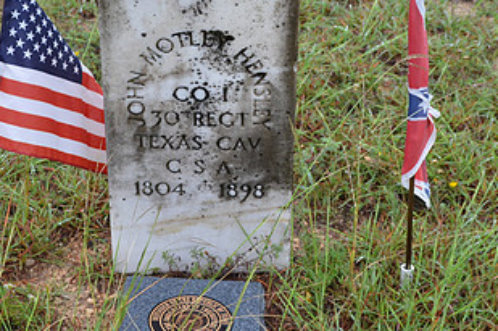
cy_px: 78
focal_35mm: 90
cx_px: 206
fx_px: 1243
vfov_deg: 15.1
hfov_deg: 22.6
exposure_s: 1/100
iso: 400
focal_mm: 32
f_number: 5
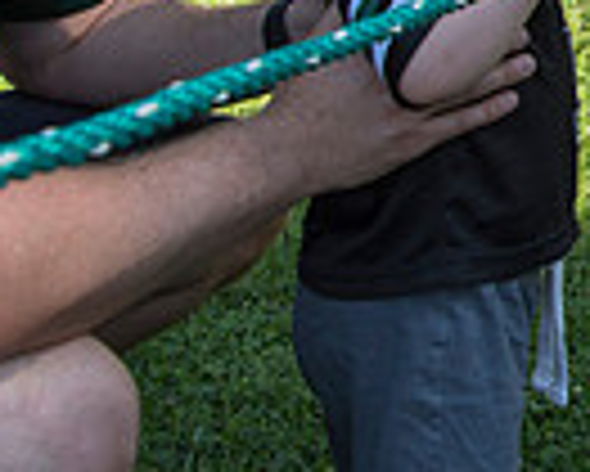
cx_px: 1067
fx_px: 1747
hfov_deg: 16.1
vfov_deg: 14.4
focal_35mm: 100
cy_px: -227
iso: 200
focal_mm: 24
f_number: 5.6
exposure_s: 1/800
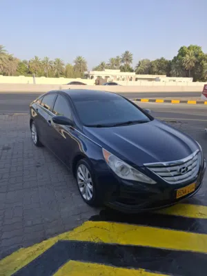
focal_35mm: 23
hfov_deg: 58.9
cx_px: 104
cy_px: 138
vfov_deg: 73.9
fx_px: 183
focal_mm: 5.54
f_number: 1.8
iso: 50
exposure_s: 1/678
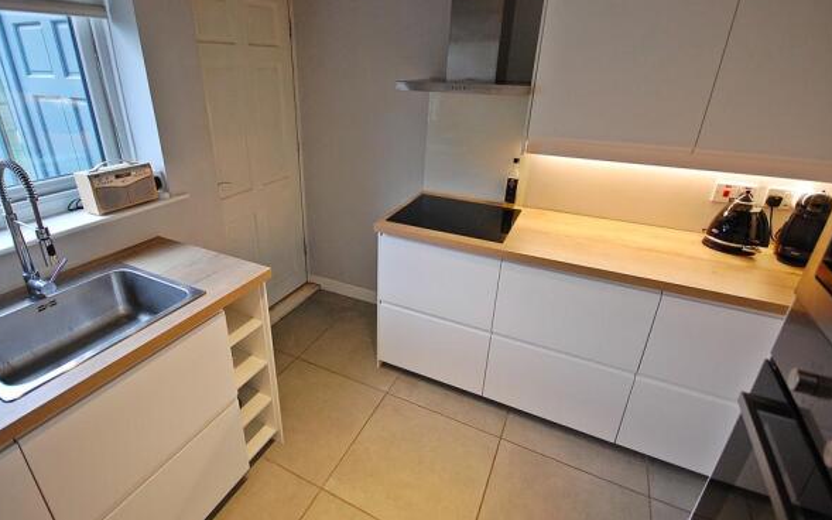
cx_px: 373
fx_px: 385
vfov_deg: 67.9
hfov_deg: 94.0
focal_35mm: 17
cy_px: 240
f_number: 4.5
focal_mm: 10
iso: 800
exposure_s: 1/80
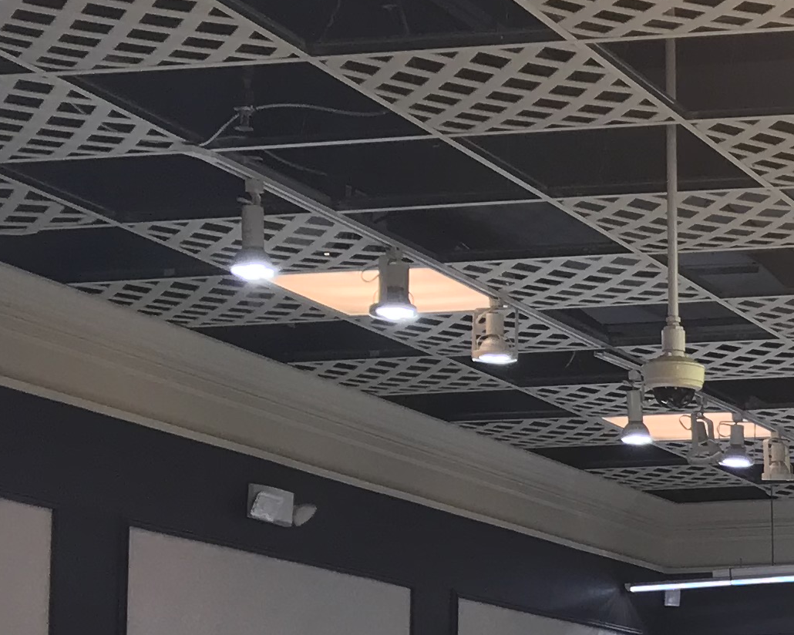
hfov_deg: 15.7
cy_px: 586
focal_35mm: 107
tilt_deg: +5.8
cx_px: 1364
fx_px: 2514
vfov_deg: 14.2
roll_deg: +1.4
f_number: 1.8
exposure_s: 1/60
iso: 32
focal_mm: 3.99
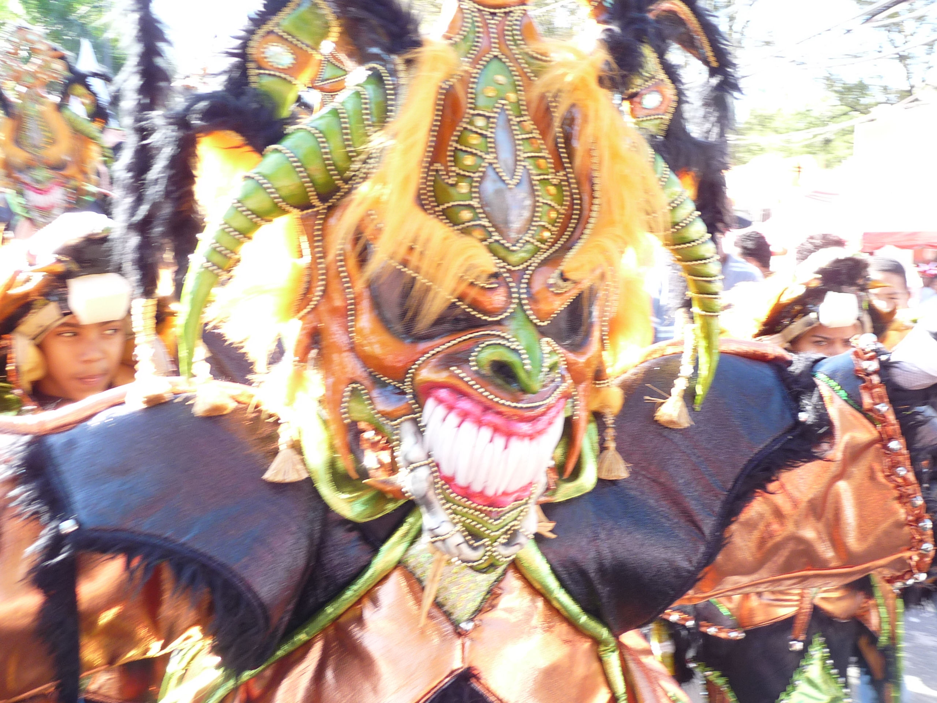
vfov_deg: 36.8
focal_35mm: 39
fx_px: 1056
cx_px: 468
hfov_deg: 47.9
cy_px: 352
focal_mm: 4.8
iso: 100
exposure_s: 1/60
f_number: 2.8
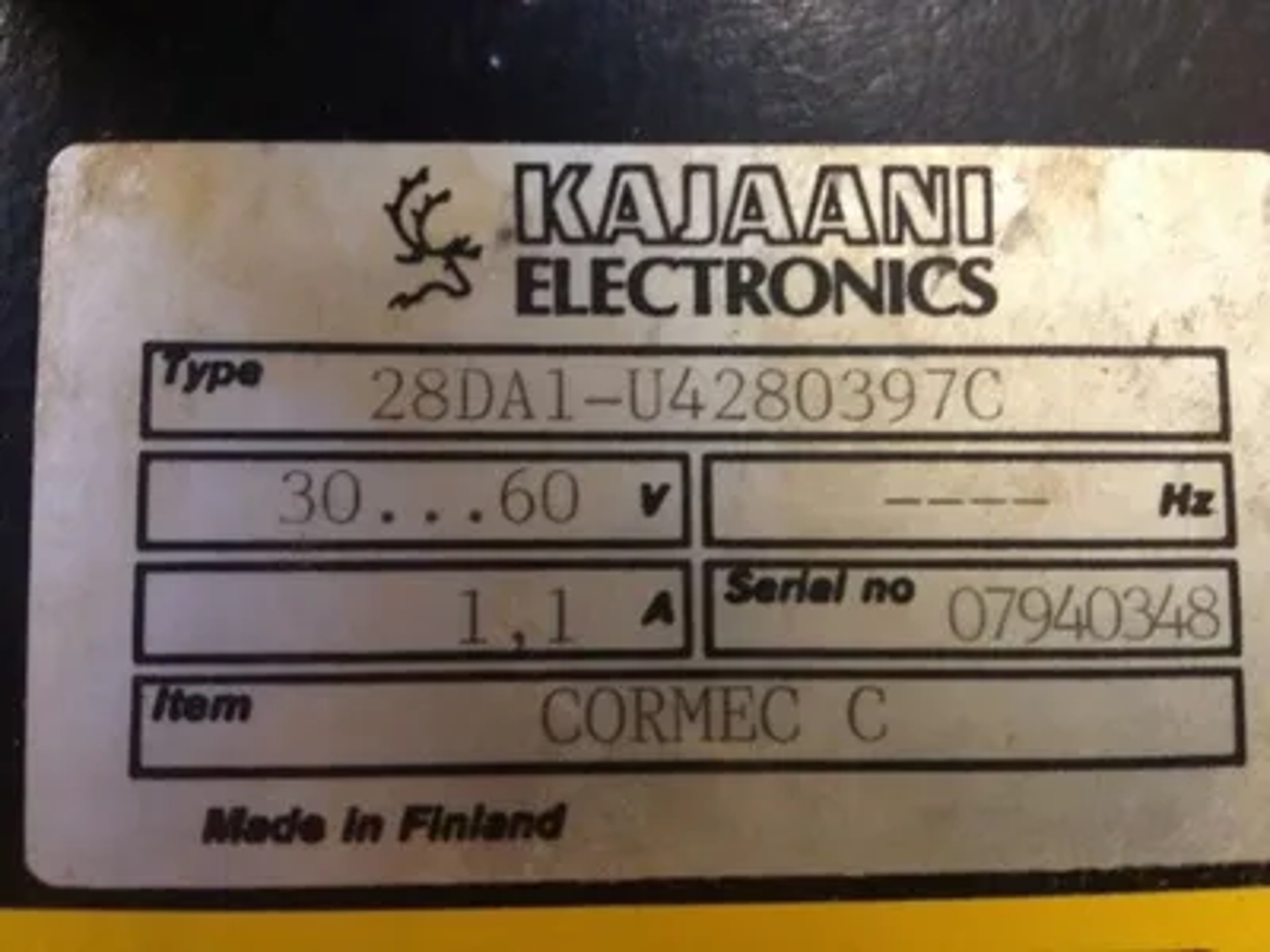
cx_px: 635
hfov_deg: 52.6
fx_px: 1284
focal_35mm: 35
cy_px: 476
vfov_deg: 40.7
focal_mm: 4.28
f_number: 2.4
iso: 320
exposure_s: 1/20
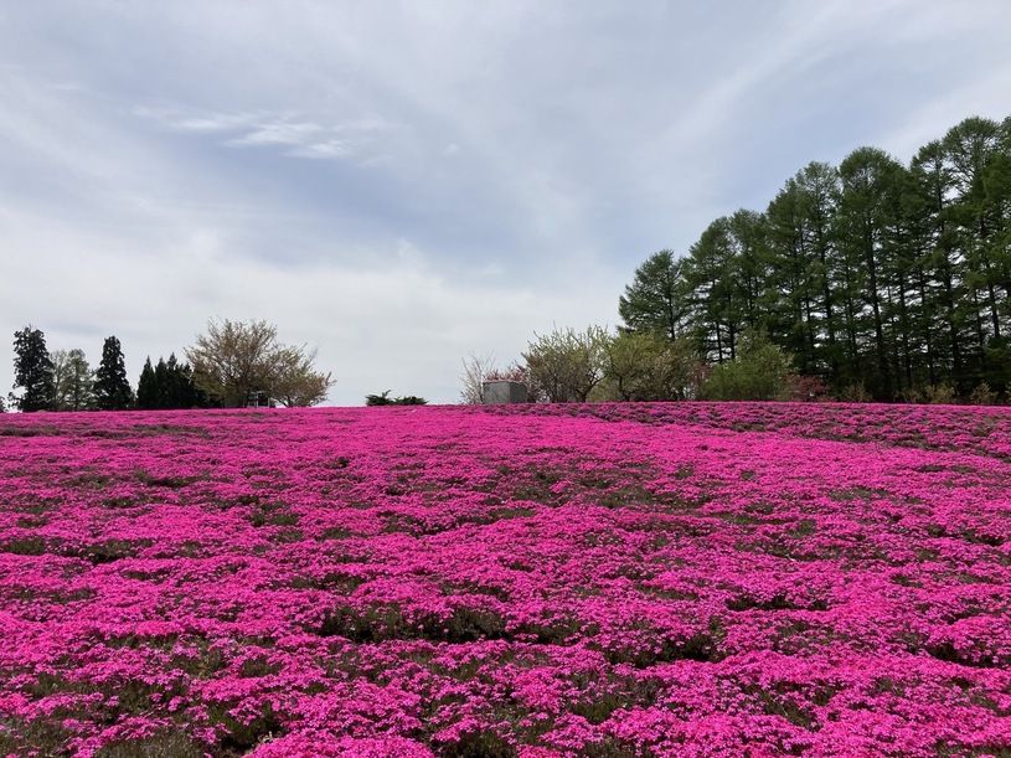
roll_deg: +0.0
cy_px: 379
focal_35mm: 28
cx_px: 506
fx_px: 818
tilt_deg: +5.6
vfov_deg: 49.7
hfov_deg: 63.5
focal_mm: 3.99
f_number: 1.8
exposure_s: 1/3745
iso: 20
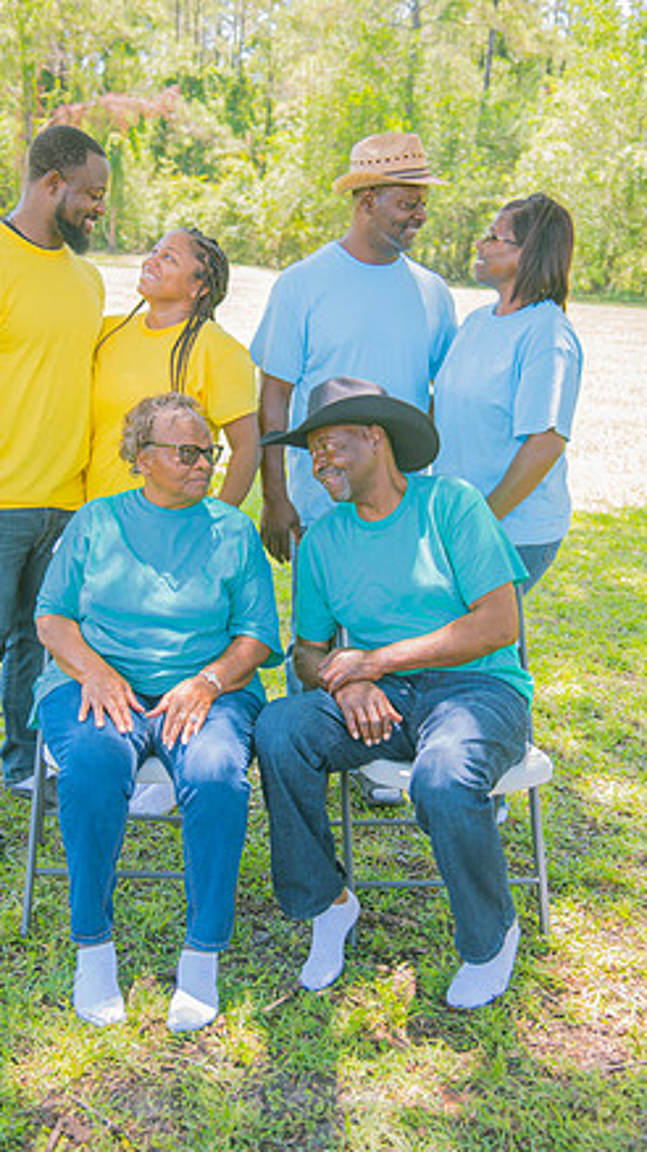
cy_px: 565
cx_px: 280
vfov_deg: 47.4
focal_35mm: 43
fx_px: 1313
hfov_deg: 27.7
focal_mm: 40
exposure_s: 1/125
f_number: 4
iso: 250
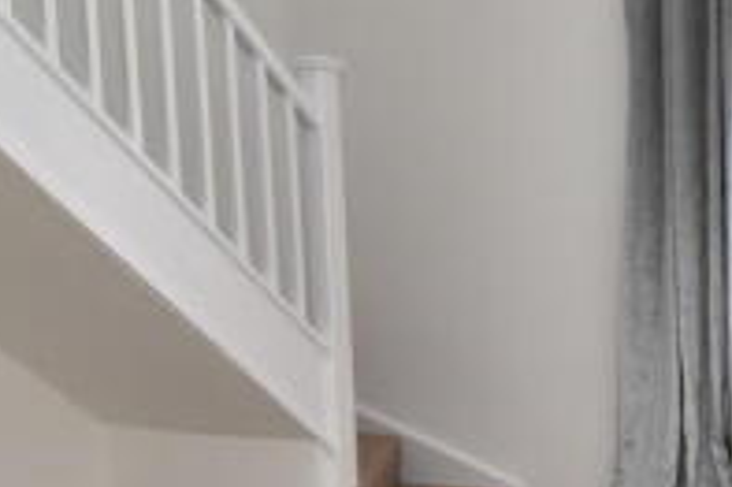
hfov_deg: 36.2
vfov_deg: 26.8
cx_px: 712
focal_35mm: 50
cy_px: 325
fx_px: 1016
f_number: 7.1
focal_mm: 10
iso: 800
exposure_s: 1/125
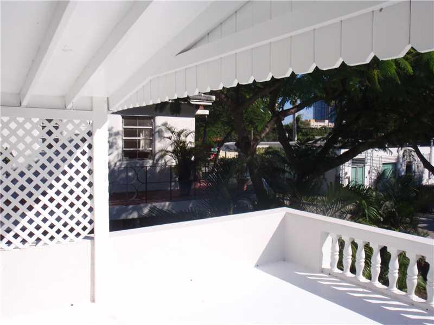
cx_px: 217
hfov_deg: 54.0
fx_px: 426
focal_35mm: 34
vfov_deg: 41.8
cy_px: 162
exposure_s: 1/160
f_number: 9
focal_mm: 6.07
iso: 64
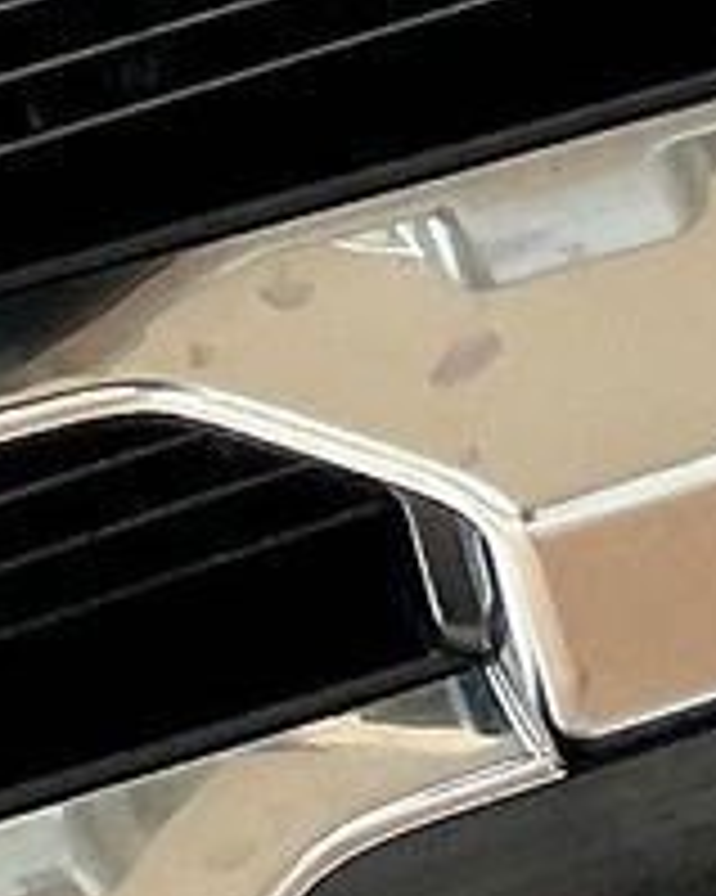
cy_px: -1270
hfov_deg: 5.5
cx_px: 3269
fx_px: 6044
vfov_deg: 7.9
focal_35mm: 228
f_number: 1.8
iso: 25
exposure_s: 1/122
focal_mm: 3
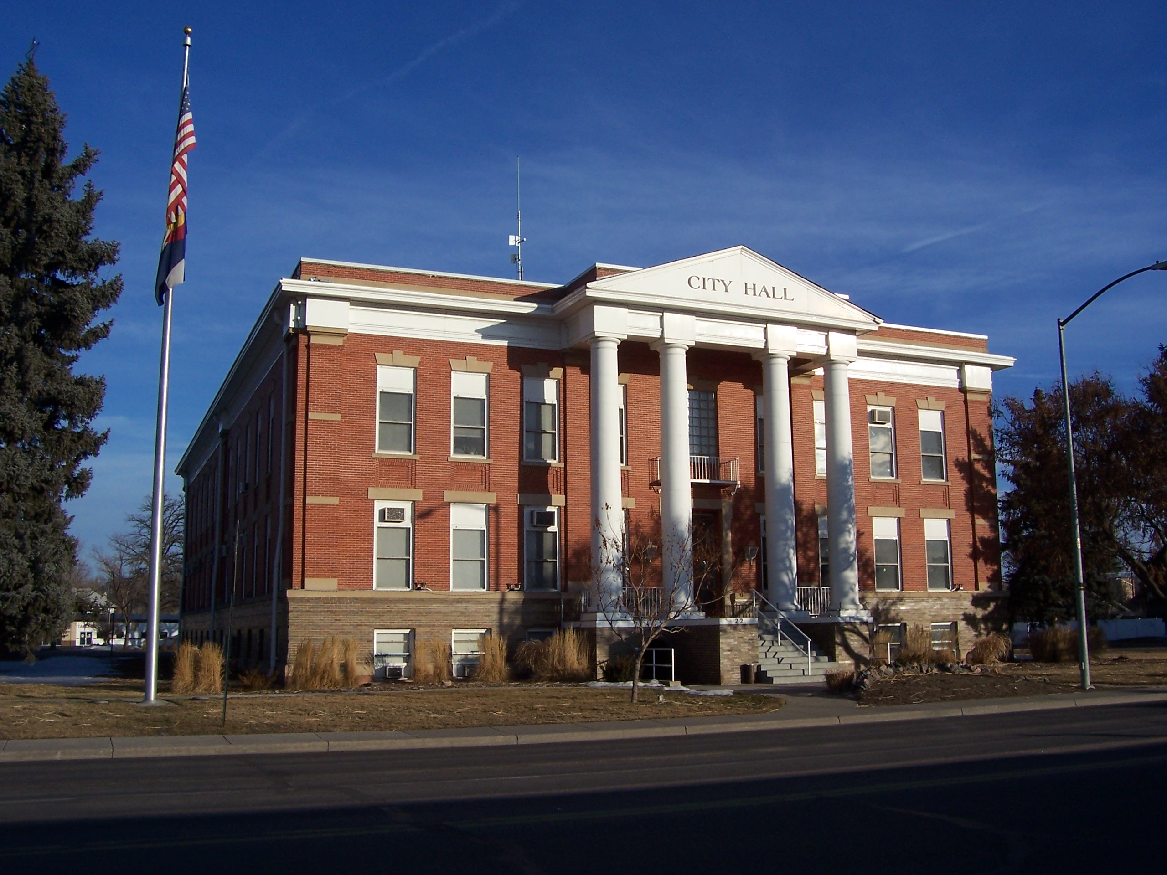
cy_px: 438
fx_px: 1146
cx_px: 584
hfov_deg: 54.0
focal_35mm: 34
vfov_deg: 41.8
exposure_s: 1/750
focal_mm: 5.6
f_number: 5.6
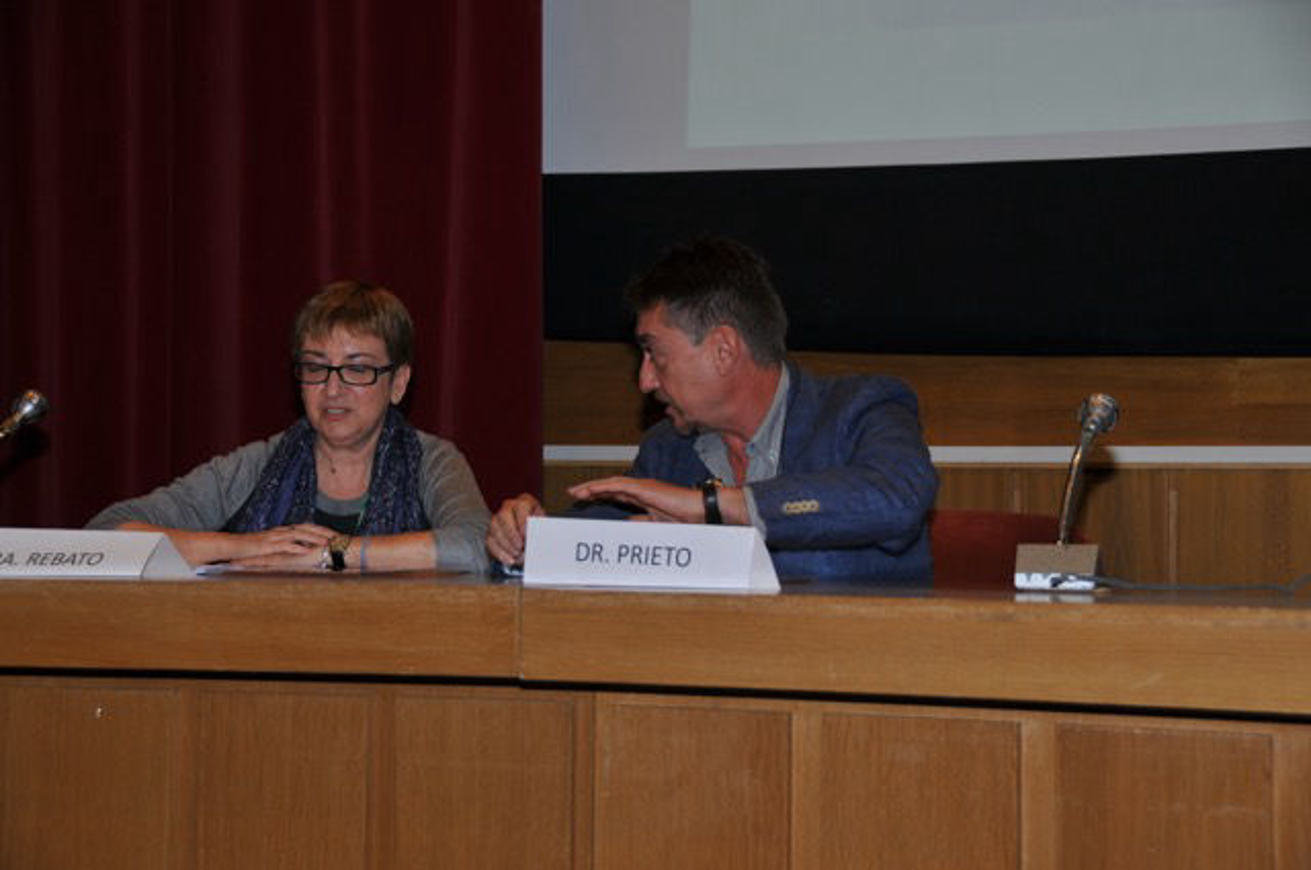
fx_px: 2837
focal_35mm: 78
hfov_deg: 26.0
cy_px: 435
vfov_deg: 17.4
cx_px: 656
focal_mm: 52
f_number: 4.8
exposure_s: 1/60
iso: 200
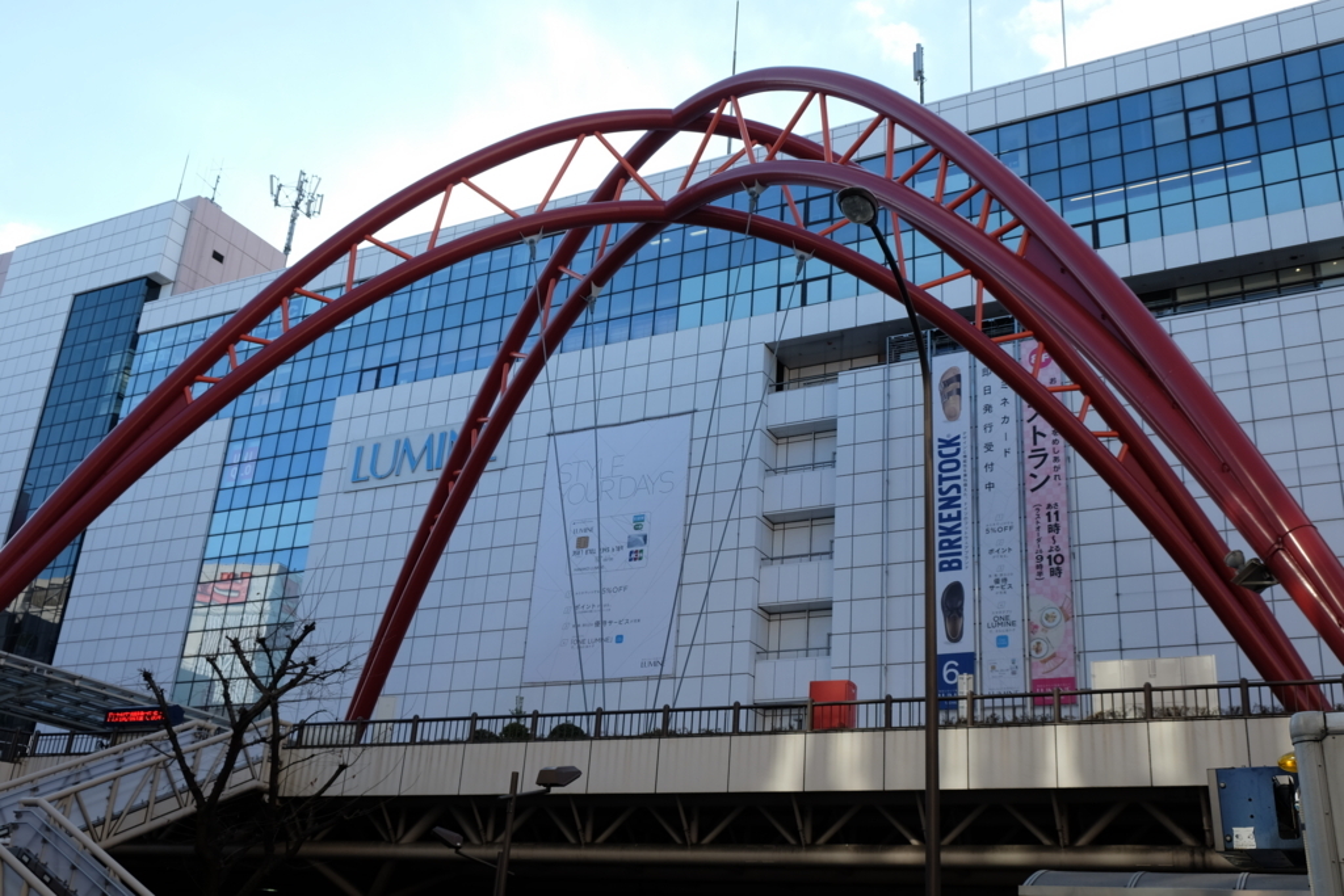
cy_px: 448
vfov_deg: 37.9
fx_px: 1307
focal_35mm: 35
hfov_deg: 54.4
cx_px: 672
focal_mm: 23.3
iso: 200
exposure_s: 1/340
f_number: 5.6
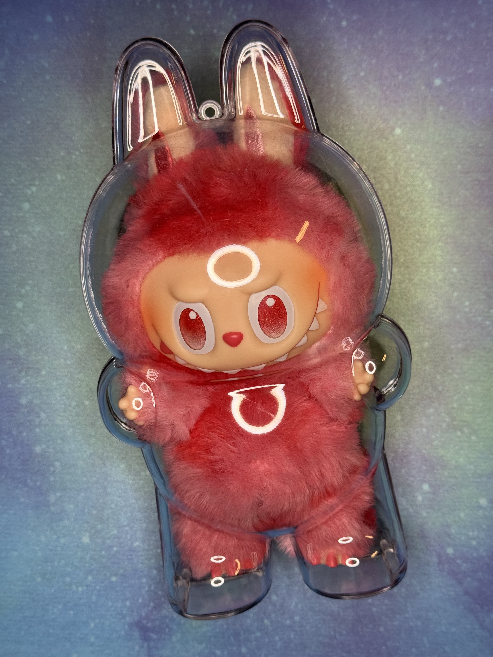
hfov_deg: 30.3
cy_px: 328
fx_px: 911
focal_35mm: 48
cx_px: 246
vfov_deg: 39.7
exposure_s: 1/413
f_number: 1.78
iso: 100
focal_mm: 6.76
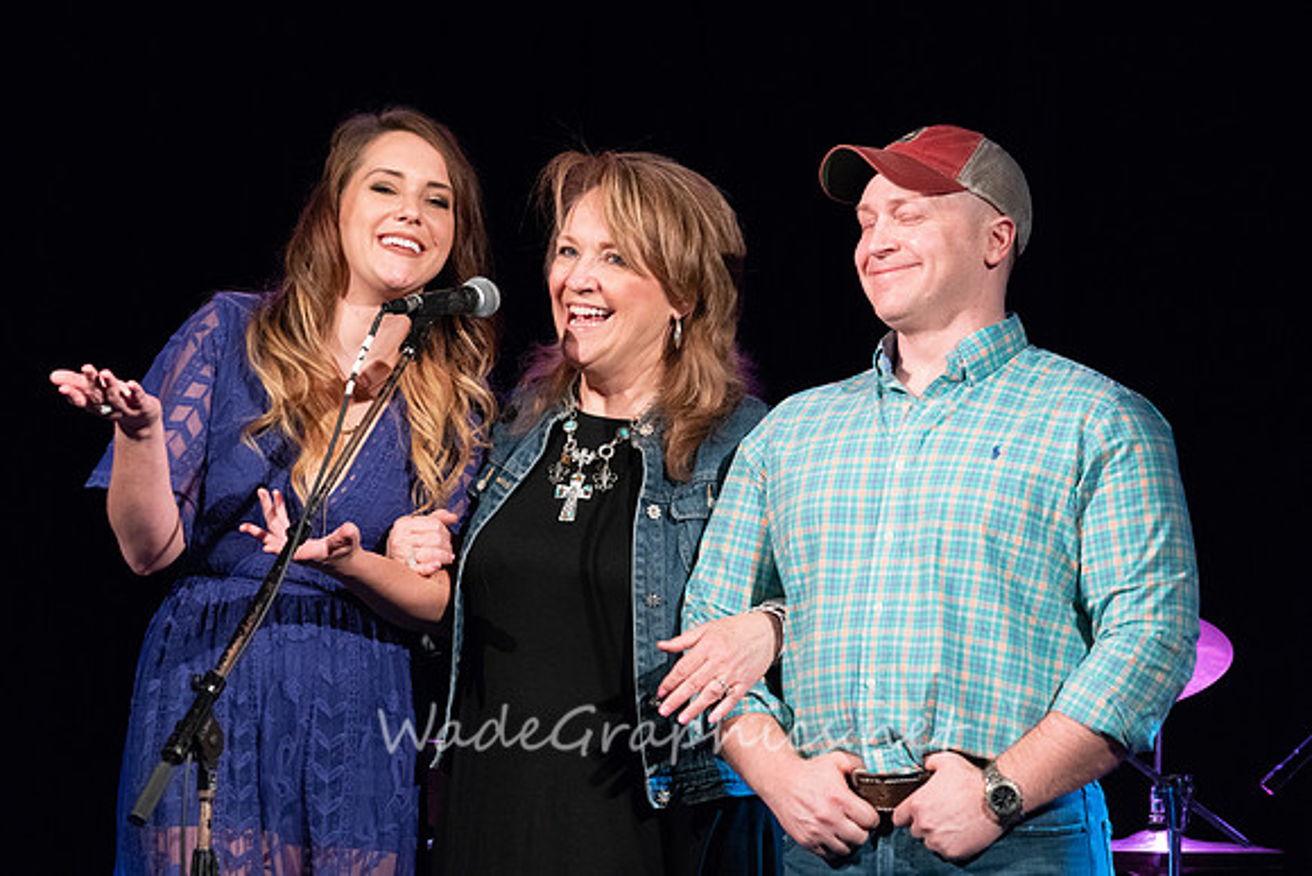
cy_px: 438
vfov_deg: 8.6
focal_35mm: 160
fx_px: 5832
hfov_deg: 12.8
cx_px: 656
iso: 6400
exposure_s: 1/125
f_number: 6.3
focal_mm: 160
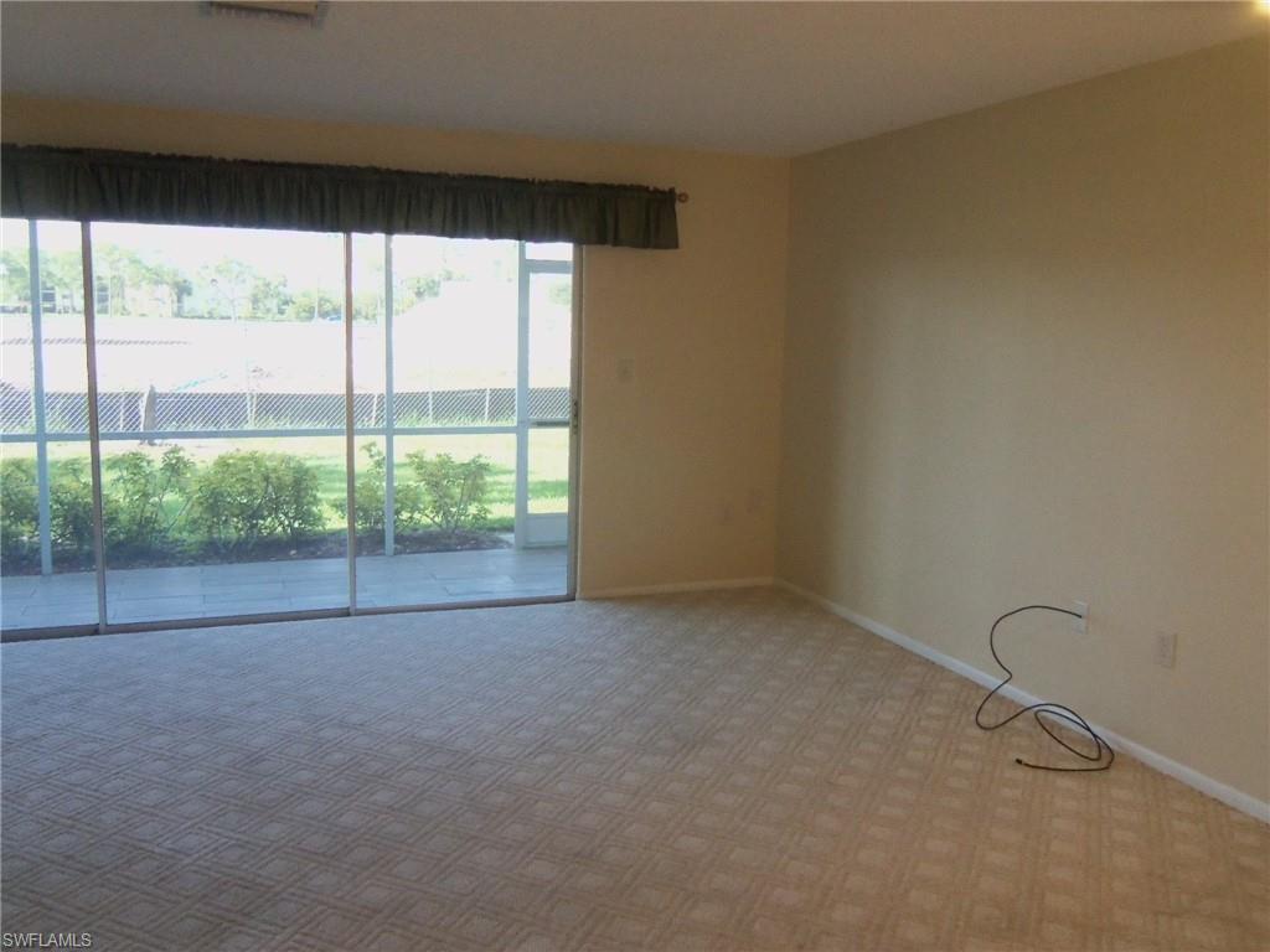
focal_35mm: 28
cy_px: 476
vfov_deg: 49.7
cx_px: 635
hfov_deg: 63.4
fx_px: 1027
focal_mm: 5.1
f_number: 3.9
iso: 250
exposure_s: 1/30
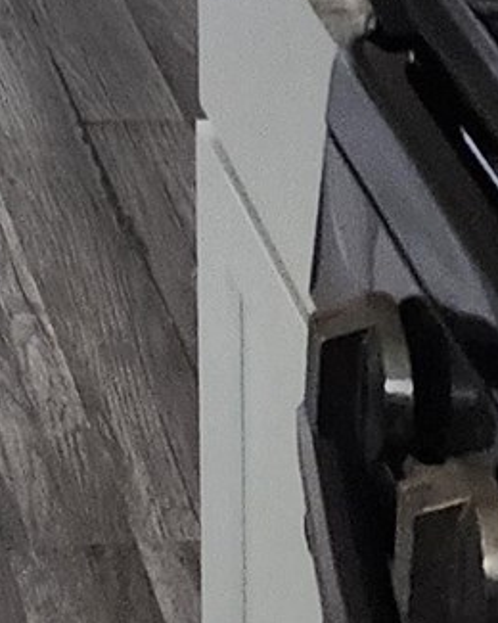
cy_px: -1118
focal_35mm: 159
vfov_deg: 9.8
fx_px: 2929
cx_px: -496
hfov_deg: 9.1
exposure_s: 1/120
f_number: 1.8
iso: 200
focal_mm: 6.4
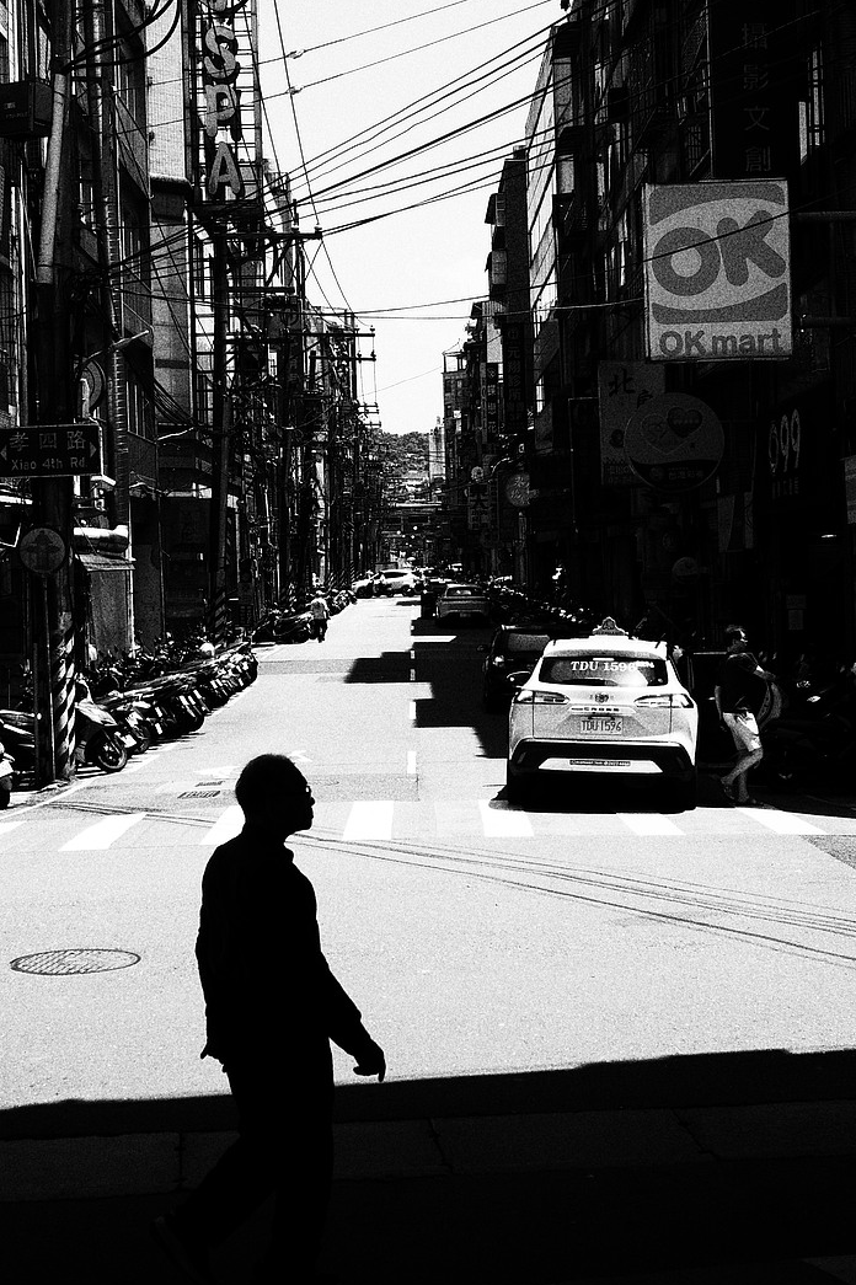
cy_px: 585
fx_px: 1999
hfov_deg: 24.2
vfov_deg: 35.6
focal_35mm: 56
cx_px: 391
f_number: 2.8
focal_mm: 18.3
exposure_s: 1/800
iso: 320
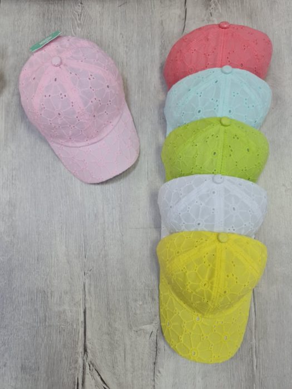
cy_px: 194
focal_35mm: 25
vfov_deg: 69.4
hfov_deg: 54.9
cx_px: 146
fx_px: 281
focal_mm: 7
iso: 125
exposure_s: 1/100
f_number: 1.8
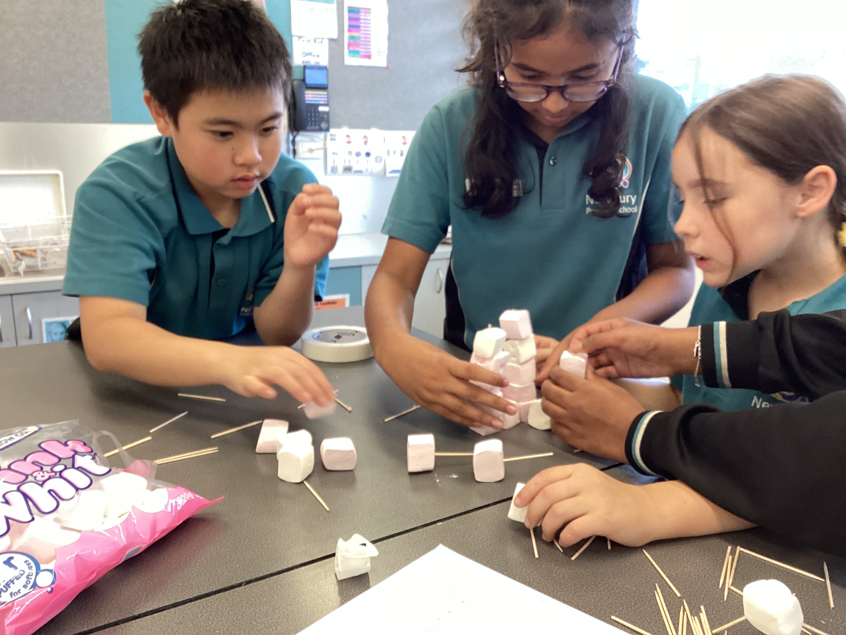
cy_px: 318
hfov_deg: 58.4
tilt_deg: -14.8
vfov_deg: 45.4
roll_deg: -0.5
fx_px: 758
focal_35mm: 31
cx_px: 423
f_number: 2.4
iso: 125
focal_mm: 3.3
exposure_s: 1/50
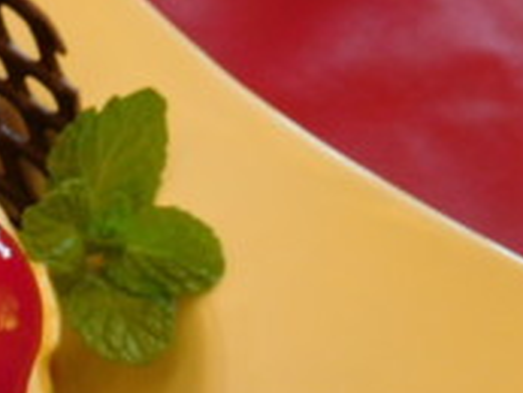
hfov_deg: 26.0
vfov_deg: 22.0
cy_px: 363
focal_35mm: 65
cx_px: -136
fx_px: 983
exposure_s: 1/25
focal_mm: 4.5
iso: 400
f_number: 3.4
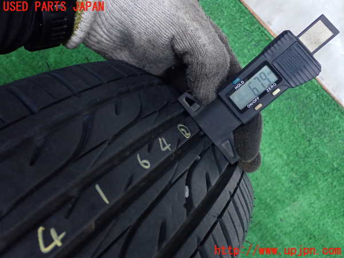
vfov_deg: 35.1
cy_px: 129
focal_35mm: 41
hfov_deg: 45.8
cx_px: 172
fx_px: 407
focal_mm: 7.31
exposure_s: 1/125
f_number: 2.8
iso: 640
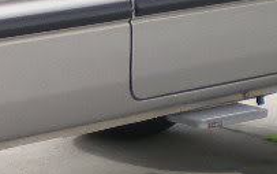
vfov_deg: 6.5
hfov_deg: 10.1
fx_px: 1533
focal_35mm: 203
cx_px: -93
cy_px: 90
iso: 50
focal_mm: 6.3
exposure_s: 1/260
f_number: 3.1
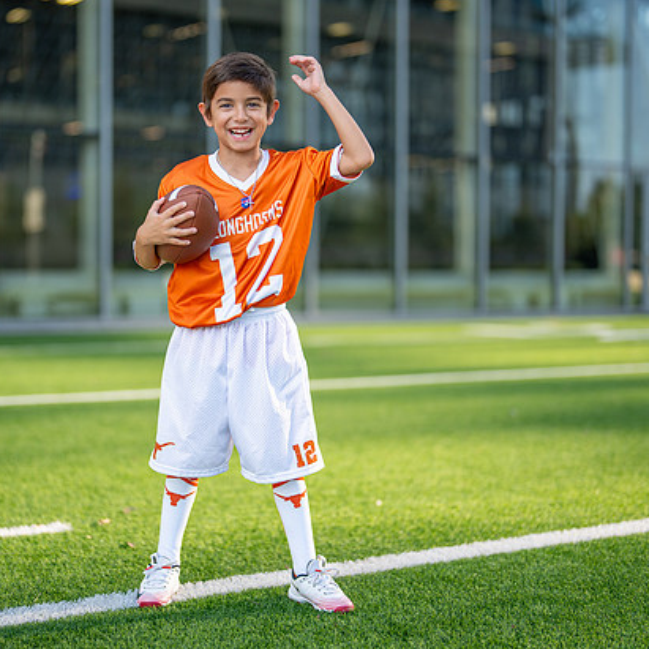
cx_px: 254
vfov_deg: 25.0
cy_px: 330
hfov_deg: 24.9
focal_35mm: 69
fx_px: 1464
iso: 100
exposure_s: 1/2500
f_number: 1.2
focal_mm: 50
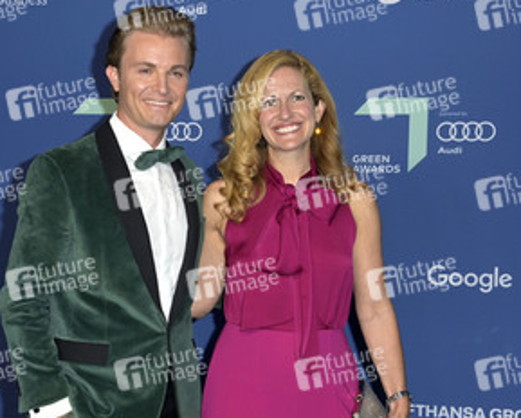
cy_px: 234
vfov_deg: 20.2
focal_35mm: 76
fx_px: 1173
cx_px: 185
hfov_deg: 24.9
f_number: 5.6
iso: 800
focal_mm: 52
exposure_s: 1/250
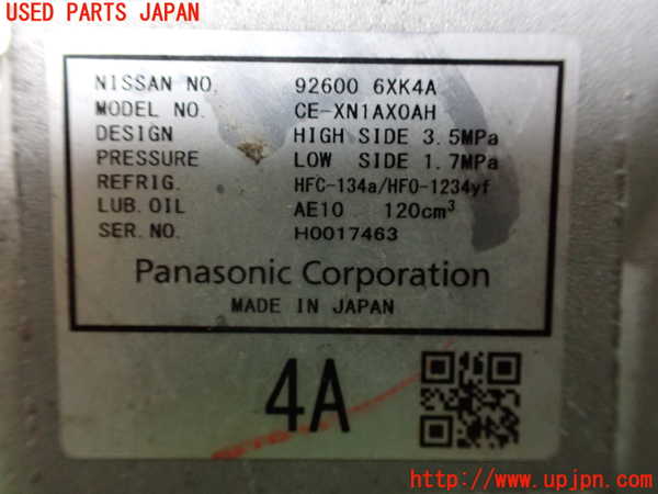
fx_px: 570
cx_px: 329
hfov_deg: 60.0
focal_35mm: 30
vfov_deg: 46.8
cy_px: 247
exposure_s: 1/60
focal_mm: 5.4
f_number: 2.3
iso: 800
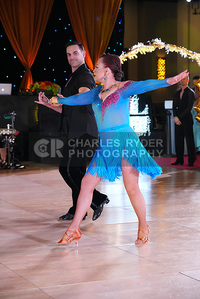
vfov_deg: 24.8
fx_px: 683
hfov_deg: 16.7
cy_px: 150
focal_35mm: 82
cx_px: 100
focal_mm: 82
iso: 8000
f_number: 5
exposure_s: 1/400
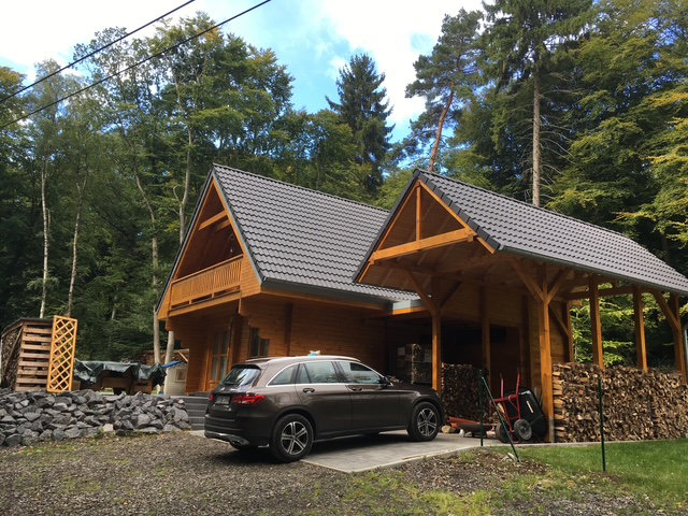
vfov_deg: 48.2
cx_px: 344
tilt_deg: +14.6
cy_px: 258
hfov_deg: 61.7
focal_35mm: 29
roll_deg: -2.7
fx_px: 576
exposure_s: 1/237
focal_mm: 4.15
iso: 25
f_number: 2.2
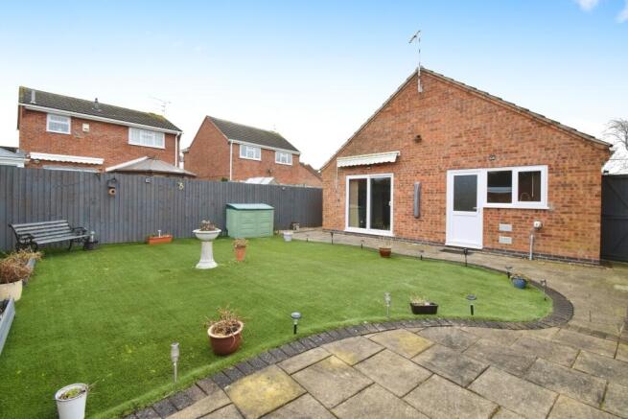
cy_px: 210
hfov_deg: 100.4
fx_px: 262
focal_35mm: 15
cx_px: 314
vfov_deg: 77.4
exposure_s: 1/250
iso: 1000
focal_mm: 10
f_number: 9
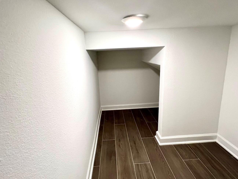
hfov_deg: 94.5
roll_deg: +2.8
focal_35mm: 16
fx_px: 110
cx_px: 115
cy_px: 77
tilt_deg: -12.1
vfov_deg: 77.7
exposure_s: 1/120
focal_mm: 1.57
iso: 160
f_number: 1.8
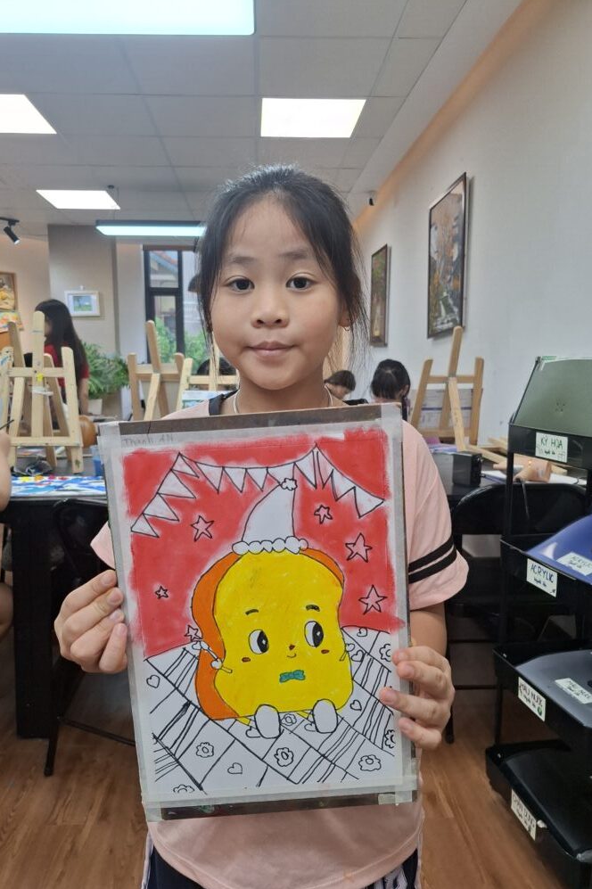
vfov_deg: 73.8
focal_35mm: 24
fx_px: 592
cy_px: 445
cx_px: 277
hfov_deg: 53.1
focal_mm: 5.54
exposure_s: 1/100
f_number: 1.8
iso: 64
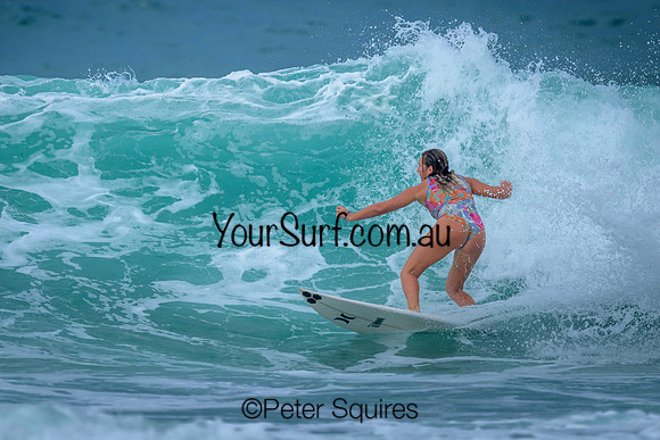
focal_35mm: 1036
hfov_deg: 2.0
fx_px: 19004
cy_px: 206
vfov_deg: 1.3
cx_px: 343
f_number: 6.3
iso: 280
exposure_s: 1/2500
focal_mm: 800
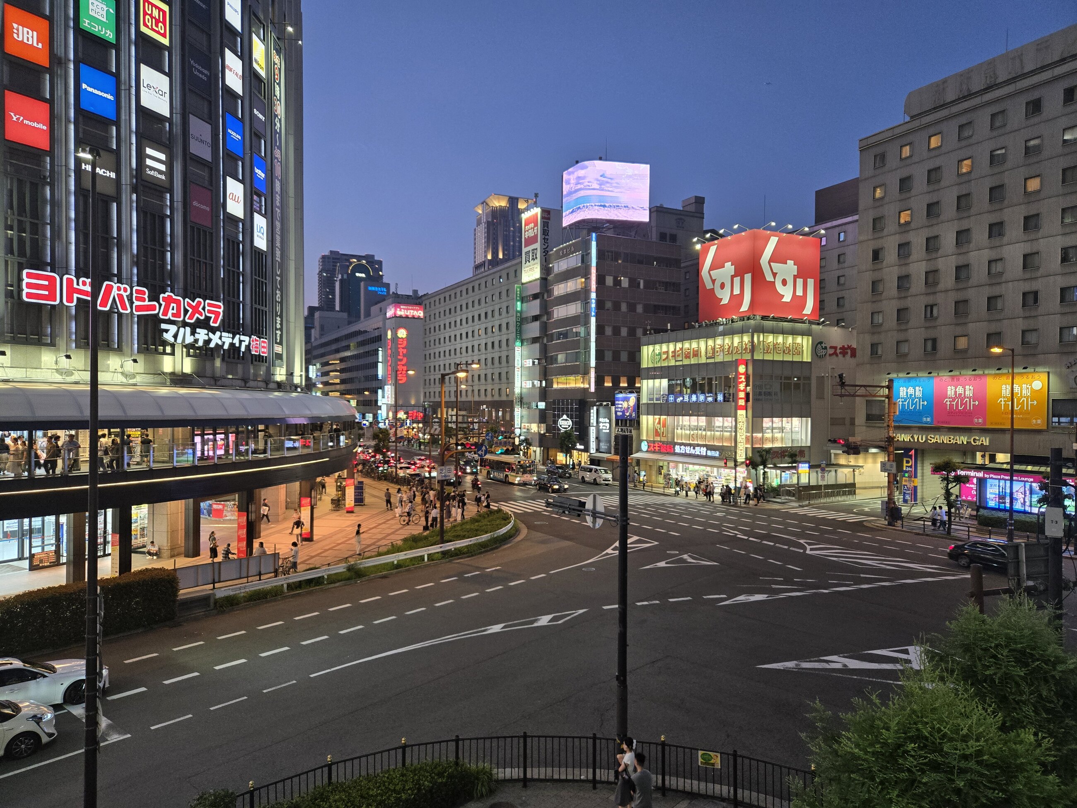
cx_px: 538
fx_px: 716
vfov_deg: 58.9
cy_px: 404
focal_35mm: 23
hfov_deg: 73.9
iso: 250
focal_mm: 5.4
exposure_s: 1/120
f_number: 1.8
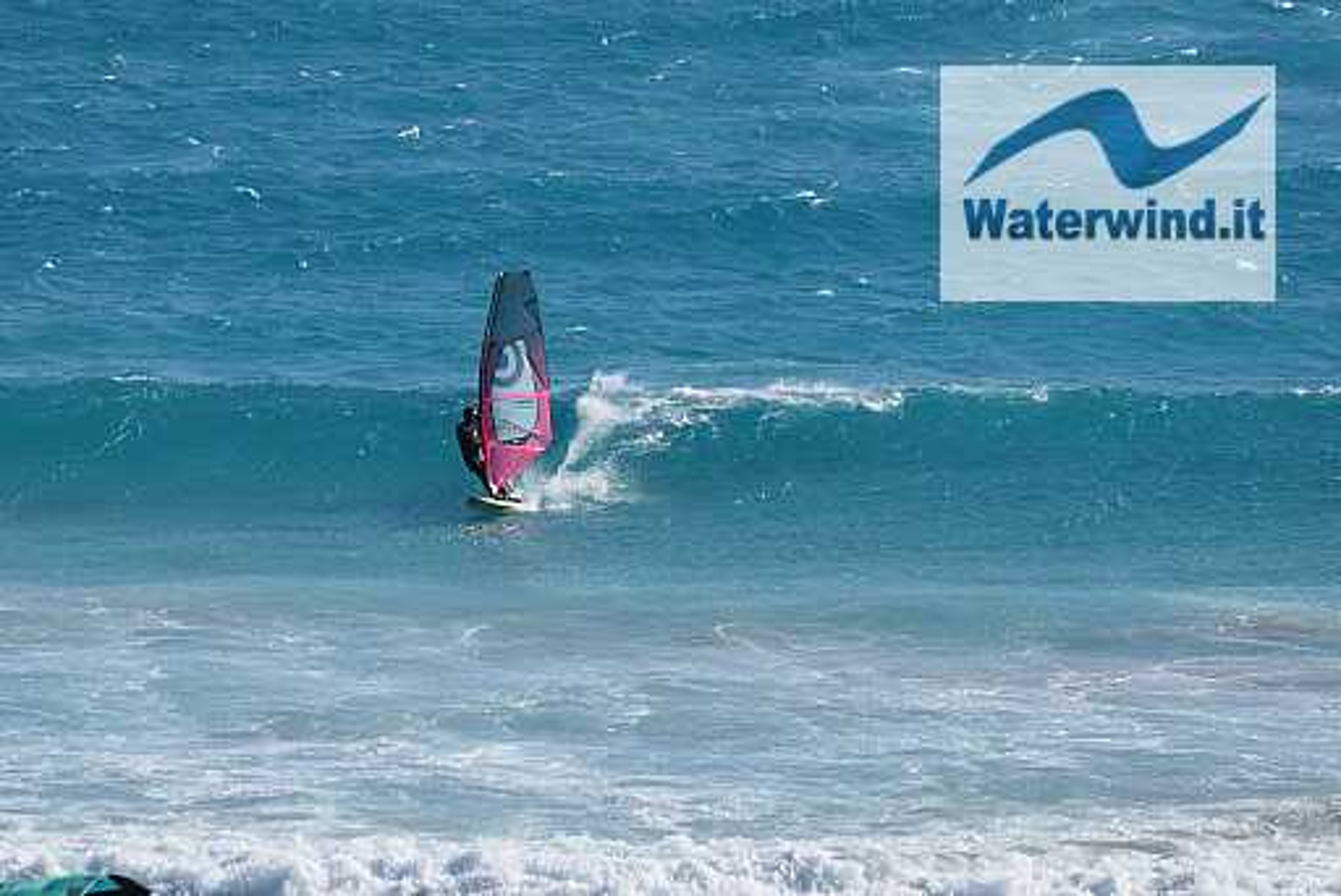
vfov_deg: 3.1
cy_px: 448
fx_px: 16771
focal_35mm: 450
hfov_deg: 4.6
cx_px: 670
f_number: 7.1
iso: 200
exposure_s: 1/800
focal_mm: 300
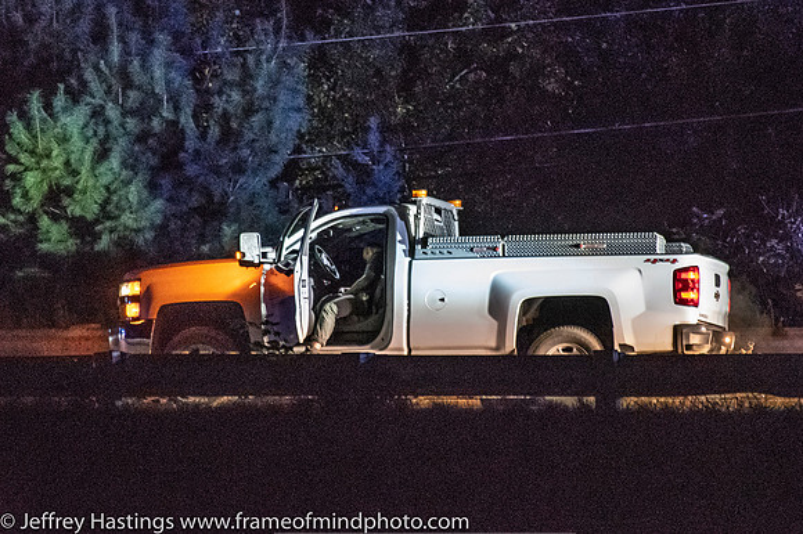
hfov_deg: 6.4
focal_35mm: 320
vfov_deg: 4.3
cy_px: 245
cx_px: 455
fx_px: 7137
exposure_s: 1/50
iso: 12800
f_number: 5.3
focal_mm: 175
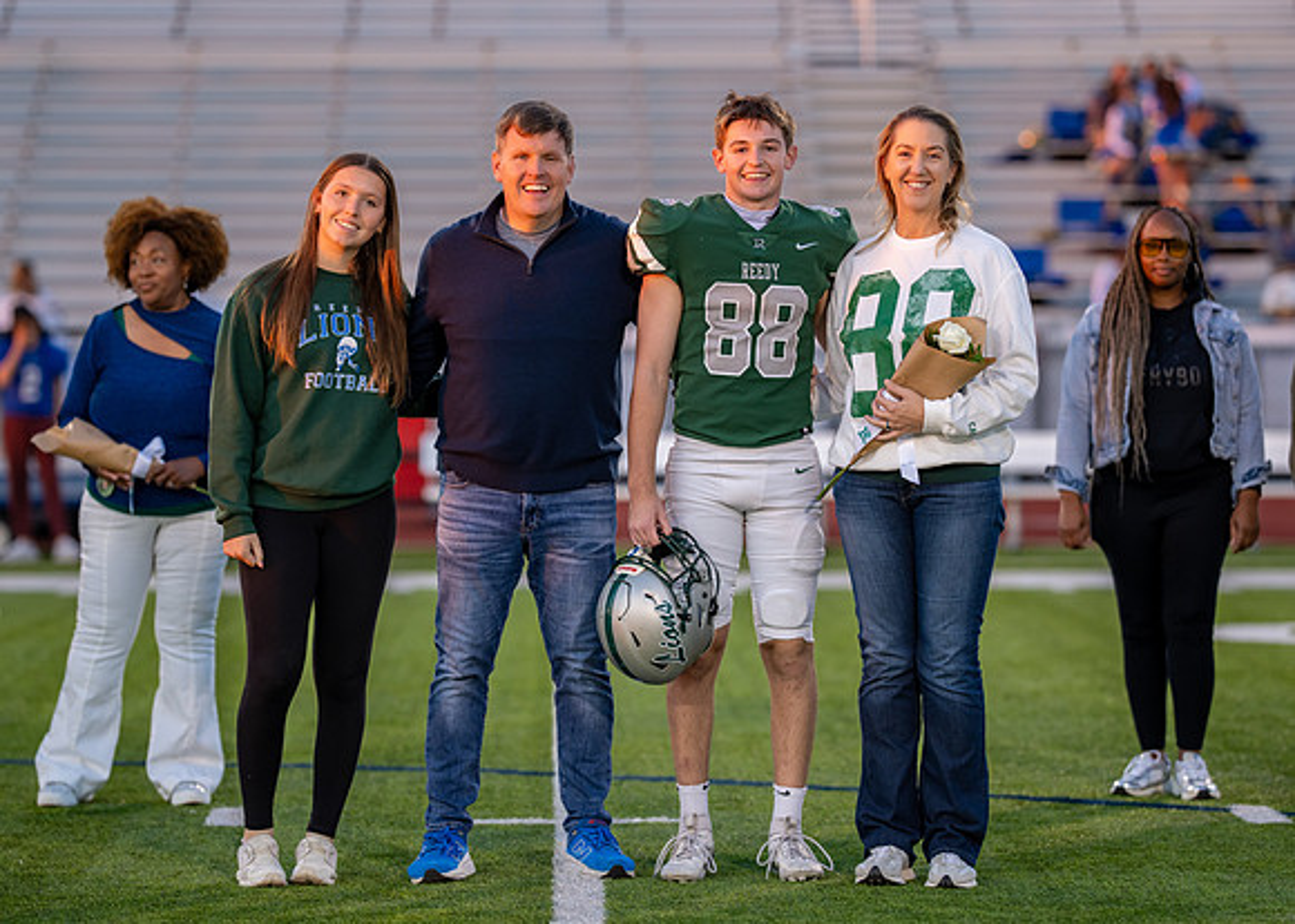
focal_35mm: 169
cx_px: 661
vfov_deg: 8.5
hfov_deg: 11.9
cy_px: 411
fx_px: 6232
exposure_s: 1/500
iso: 400
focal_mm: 135
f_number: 2.2
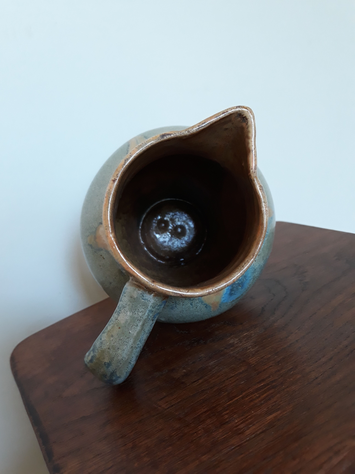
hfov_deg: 51.4
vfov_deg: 65.3
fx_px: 369
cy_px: 237
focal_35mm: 27
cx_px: 178
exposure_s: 1/50
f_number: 1.7
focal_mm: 3.71
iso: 160
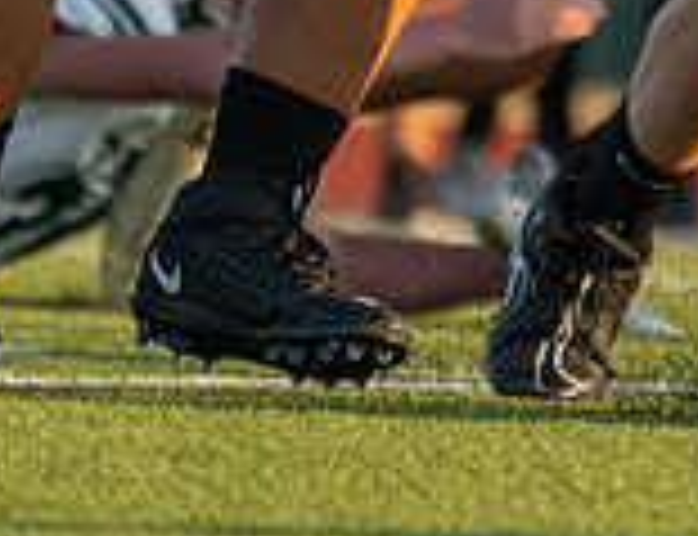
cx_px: 1013
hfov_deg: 1.1
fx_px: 37034
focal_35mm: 1821
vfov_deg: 0.8
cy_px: -313
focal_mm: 394
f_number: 5.6
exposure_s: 1/1250
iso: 640
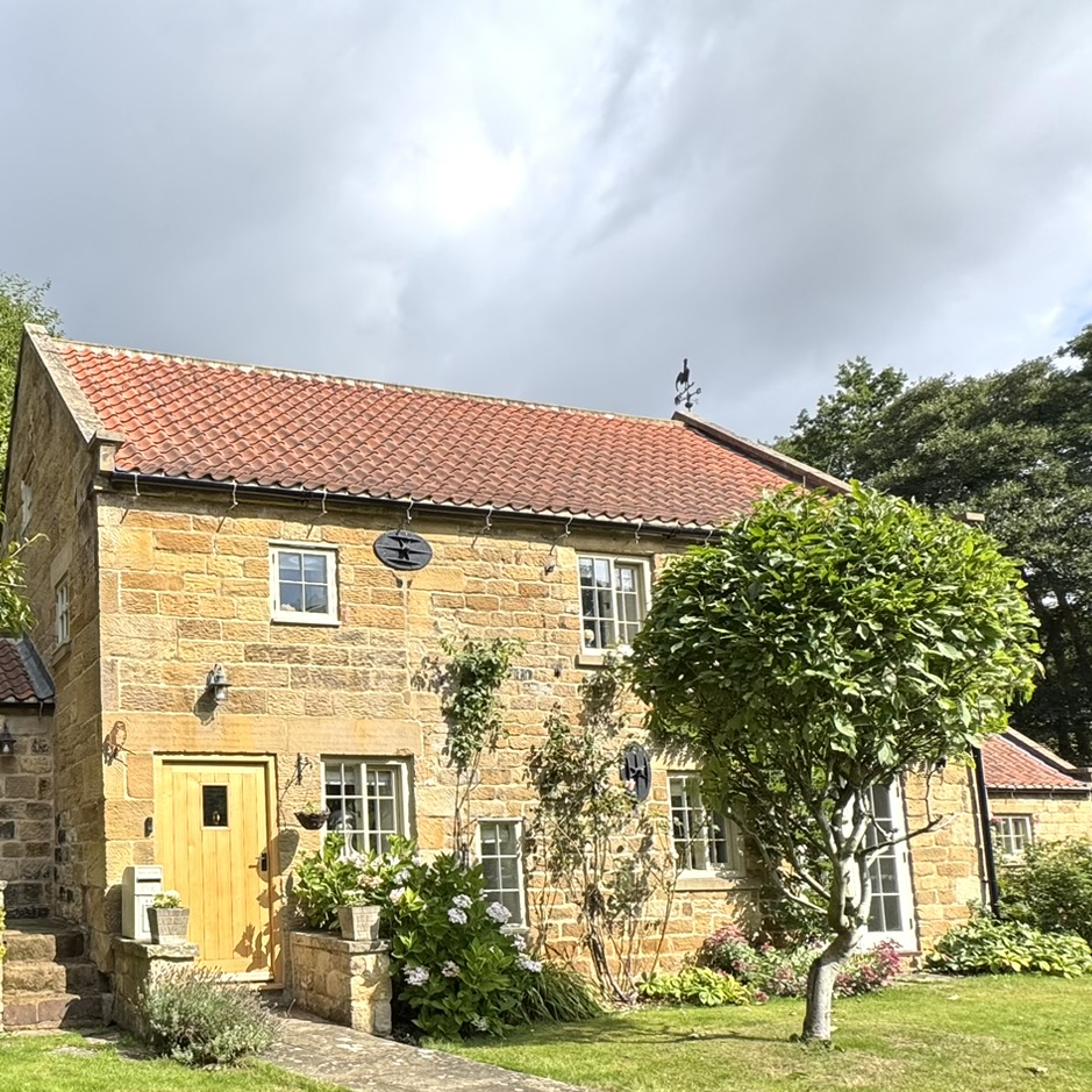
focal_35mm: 27
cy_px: 751
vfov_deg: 57.4
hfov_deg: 51.8
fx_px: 964
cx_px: 101
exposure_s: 1/1256
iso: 40
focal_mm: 2.22
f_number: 2.2
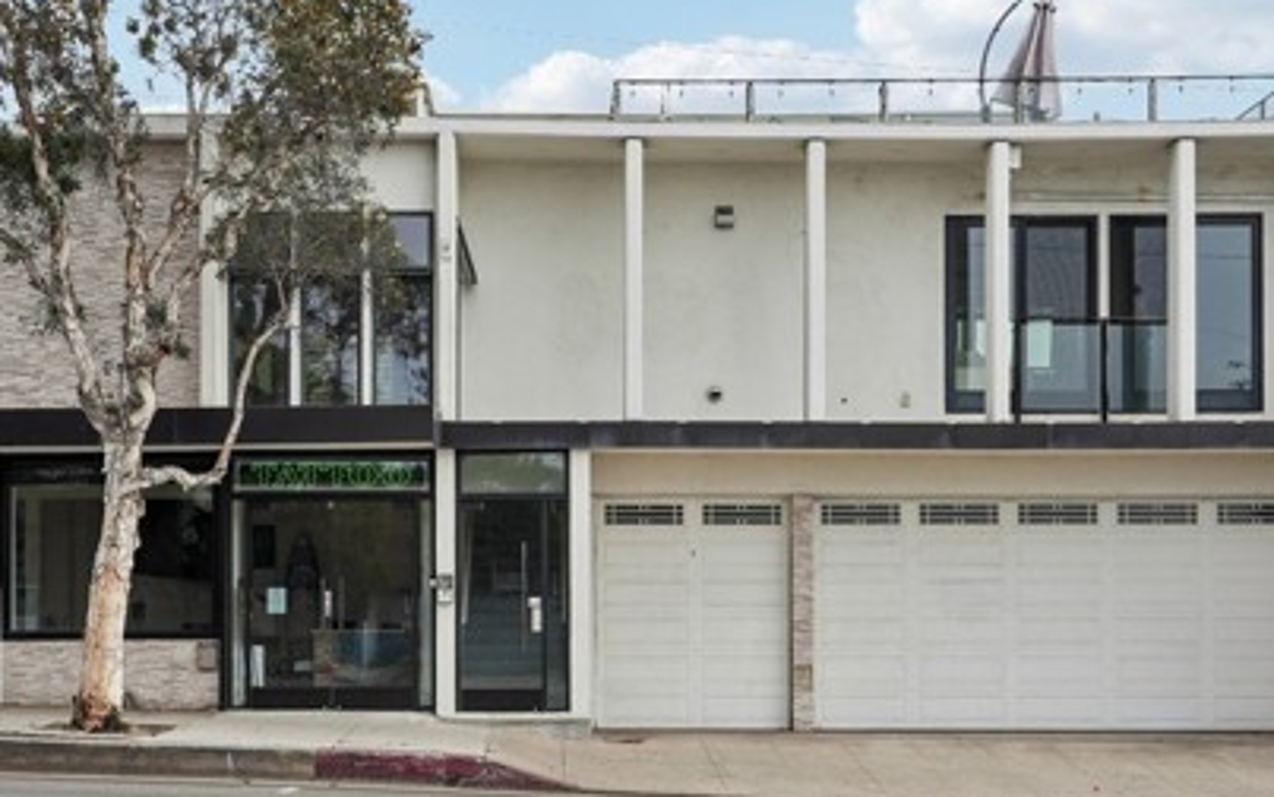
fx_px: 1910
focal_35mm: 55
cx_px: 531
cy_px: 376
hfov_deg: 36.8
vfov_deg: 23.6
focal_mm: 34
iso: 100
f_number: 8
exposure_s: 1/400
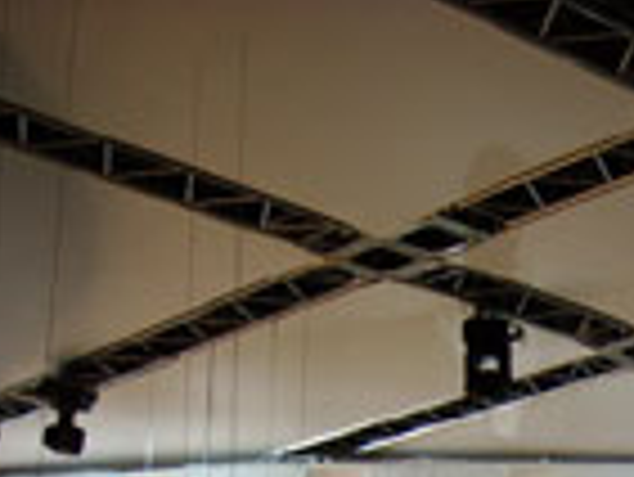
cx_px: 917
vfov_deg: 11.1
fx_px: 2291
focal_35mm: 125
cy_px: 846
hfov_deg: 14.8
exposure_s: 1/33
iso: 64
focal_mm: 5.7
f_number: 2.8
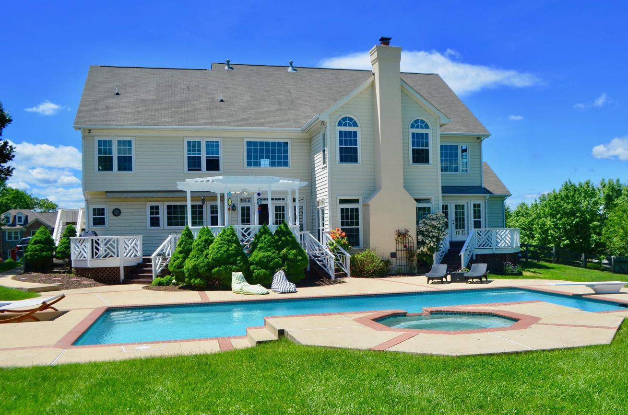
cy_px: 220
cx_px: 345
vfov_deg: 39.8
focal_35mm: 33
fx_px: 574
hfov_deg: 57.2
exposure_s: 1/250
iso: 110
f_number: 8
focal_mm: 20
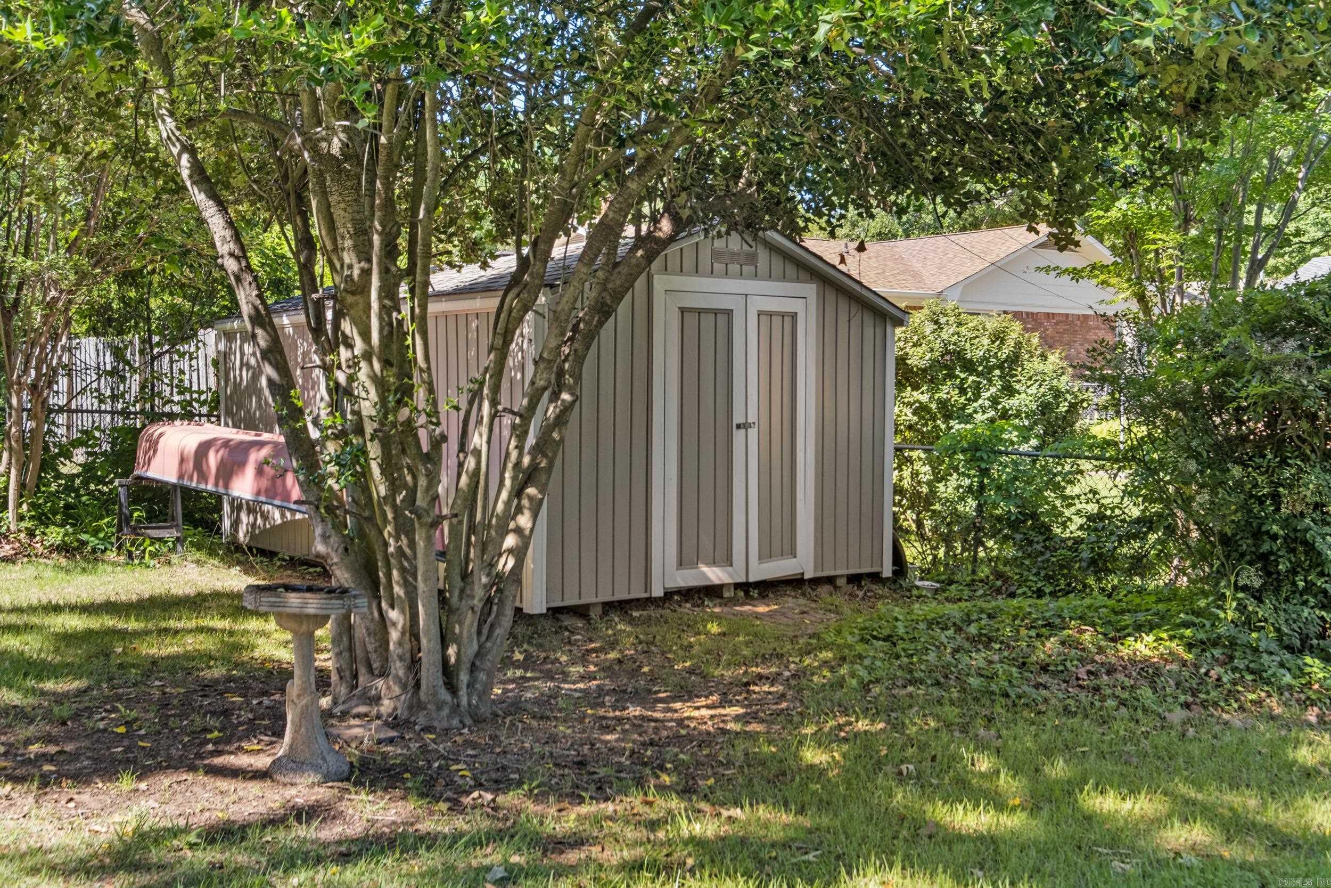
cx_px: 666
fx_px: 1331
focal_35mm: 36
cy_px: 444
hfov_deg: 53.1
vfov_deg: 36.9
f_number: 7.1
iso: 400
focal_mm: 24
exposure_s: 1/50
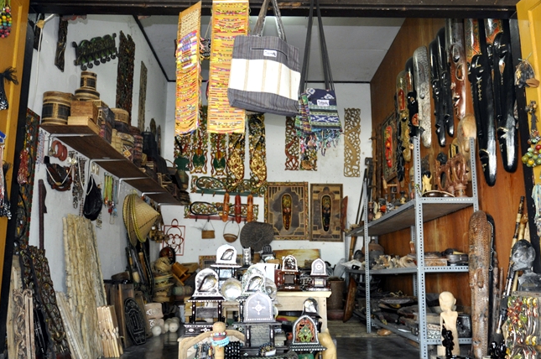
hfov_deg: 60.4
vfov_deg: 42.2
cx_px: 276
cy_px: 185
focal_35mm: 31
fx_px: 465
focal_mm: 18
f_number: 3.5
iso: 800
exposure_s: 1/60
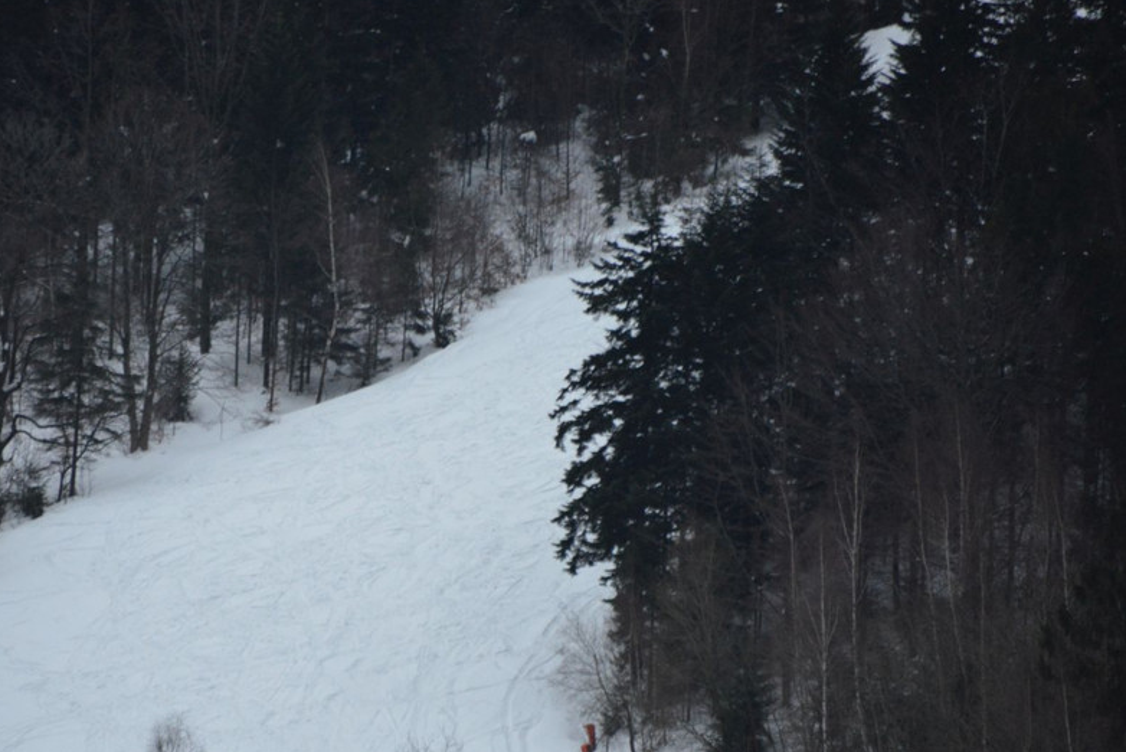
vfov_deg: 3.0
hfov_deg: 4.5
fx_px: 14392
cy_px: 504
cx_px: 417
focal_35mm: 460
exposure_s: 1/60
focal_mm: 300
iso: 3200
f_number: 5.6
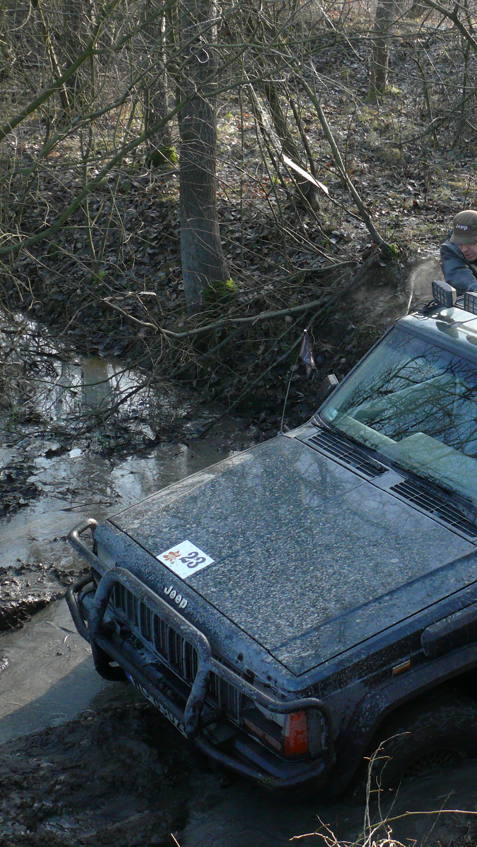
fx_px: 1146
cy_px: 424
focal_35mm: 51
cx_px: 492
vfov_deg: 40.6
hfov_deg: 22.5
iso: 200
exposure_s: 1/250
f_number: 3.2
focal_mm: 7.4
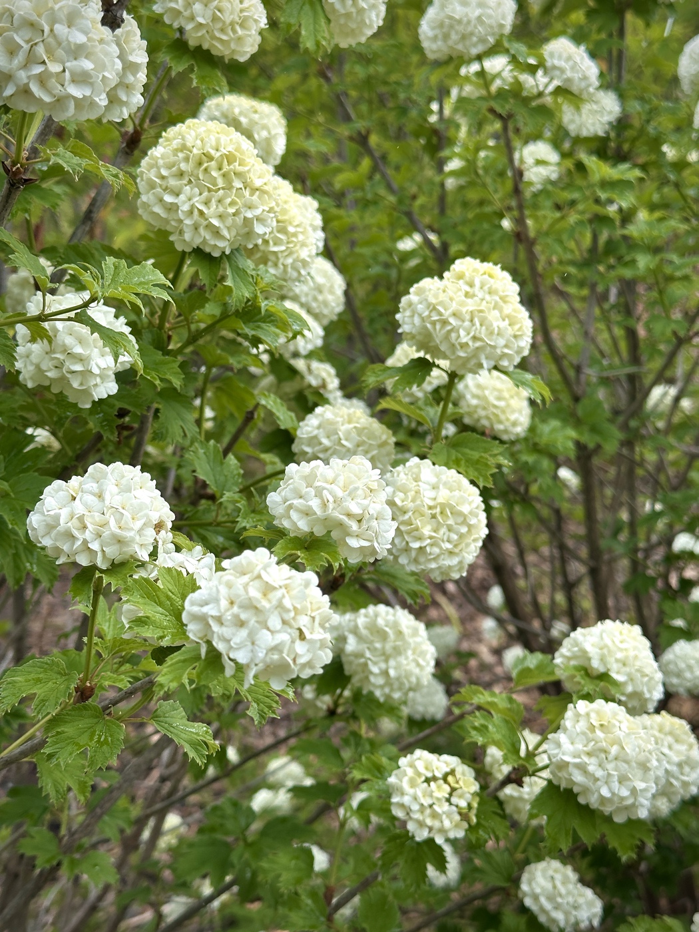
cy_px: 466
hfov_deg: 30.3
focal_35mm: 48
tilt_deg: -13.2
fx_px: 1292
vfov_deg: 39.7
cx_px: 350
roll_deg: +2.9
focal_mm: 6.86
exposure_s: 1/1395
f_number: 1.78
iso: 64
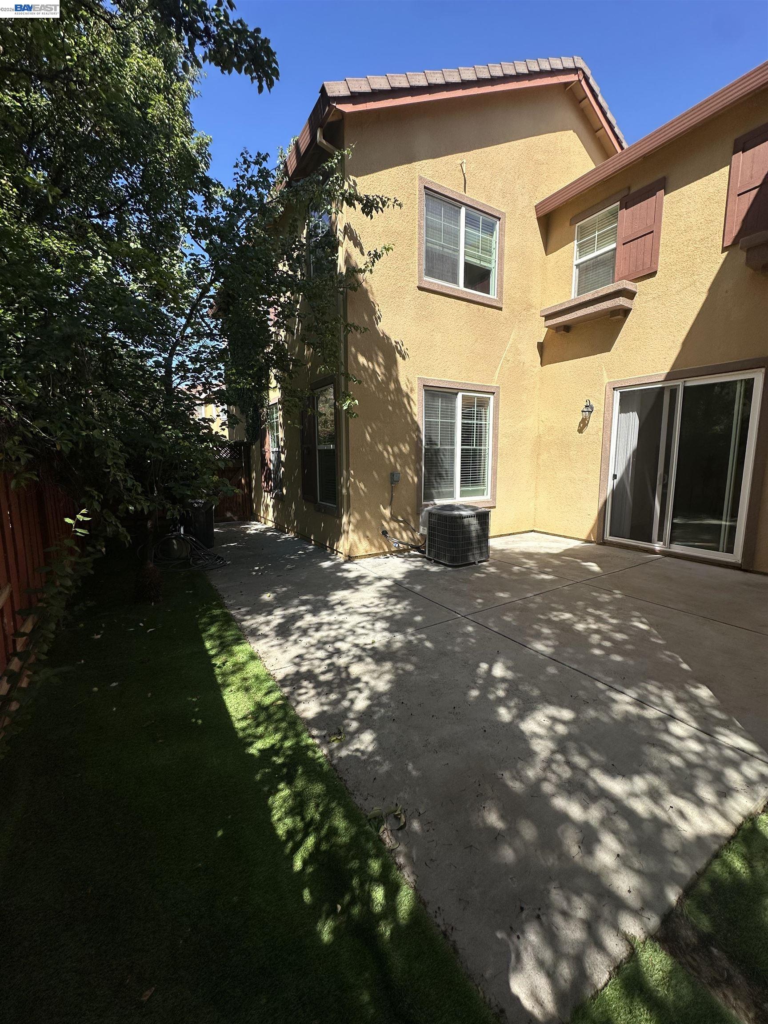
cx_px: 384
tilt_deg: -8.1
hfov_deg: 85.7
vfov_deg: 102.1
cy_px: 512
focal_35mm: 14
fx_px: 414
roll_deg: -0.5
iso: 50
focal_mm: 2.22
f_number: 2.2
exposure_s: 1/2020
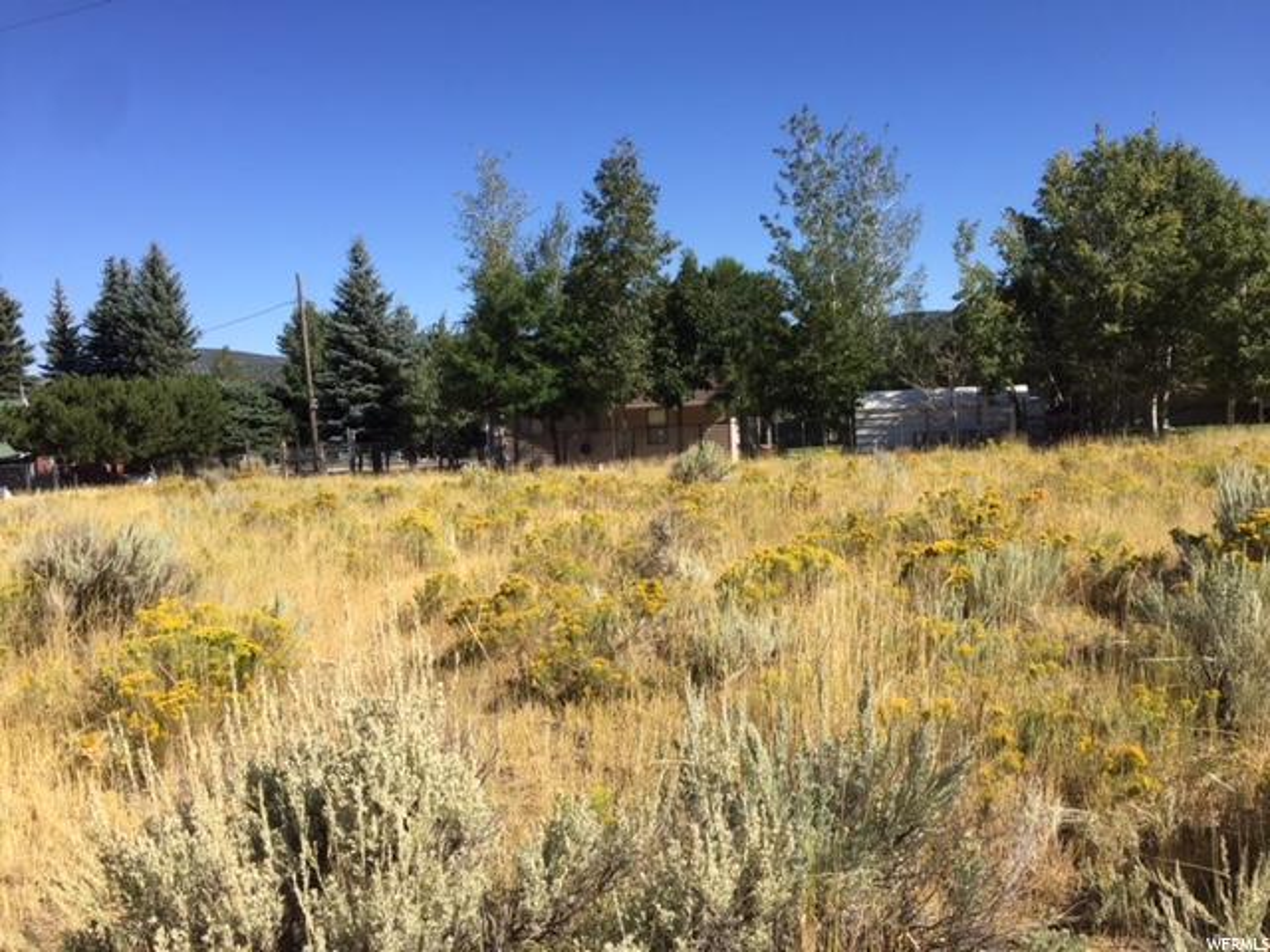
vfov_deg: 48.2
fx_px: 1064
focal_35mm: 29
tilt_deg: -2.7
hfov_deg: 61.7
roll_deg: +1.0
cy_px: 476
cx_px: 635
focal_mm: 4.15
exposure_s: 1/1582
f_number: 2.2
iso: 32
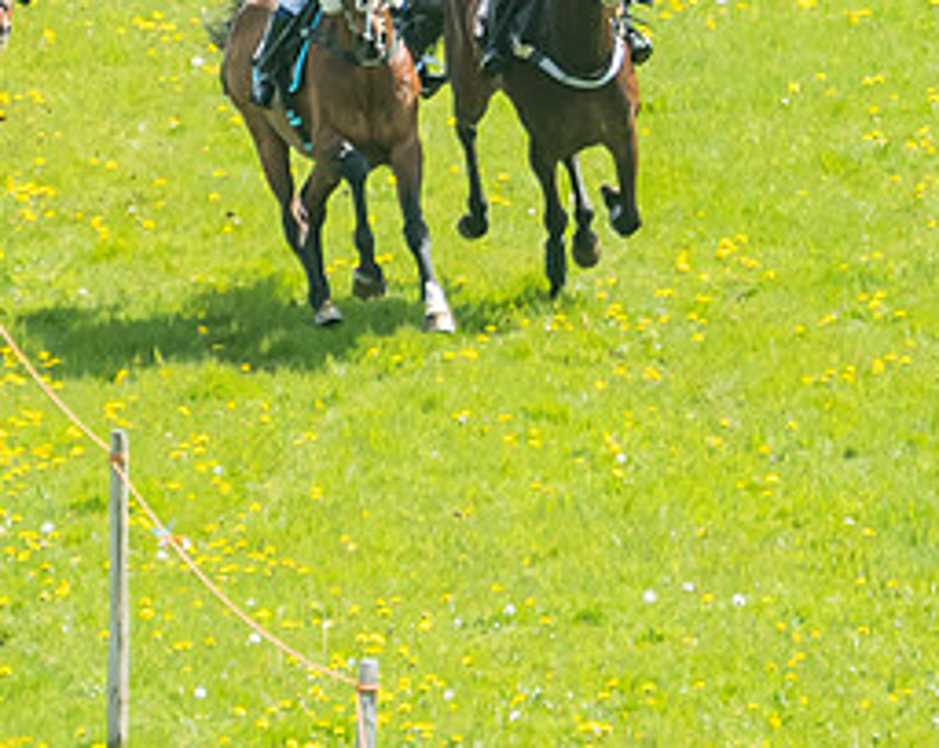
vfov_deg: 1.2
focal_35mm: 1283
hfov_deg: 1.5
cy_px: 210
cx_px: 391
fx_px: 35601
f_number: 4
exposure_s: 1/1600
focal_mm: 280
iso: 400
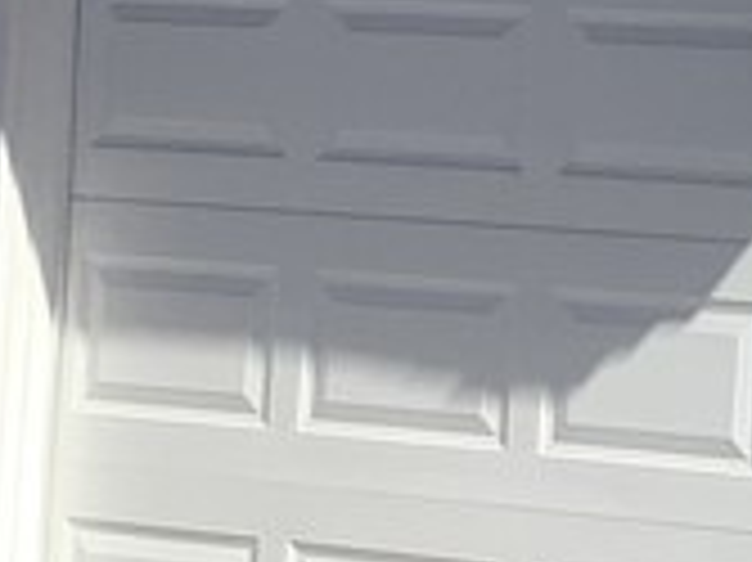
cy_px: -130
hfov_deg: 9.8
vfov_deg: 7.7
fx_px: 4125
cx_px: 1396
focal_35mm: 190
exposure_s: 1/1431
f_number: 2.4
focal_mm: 3.3
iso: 25
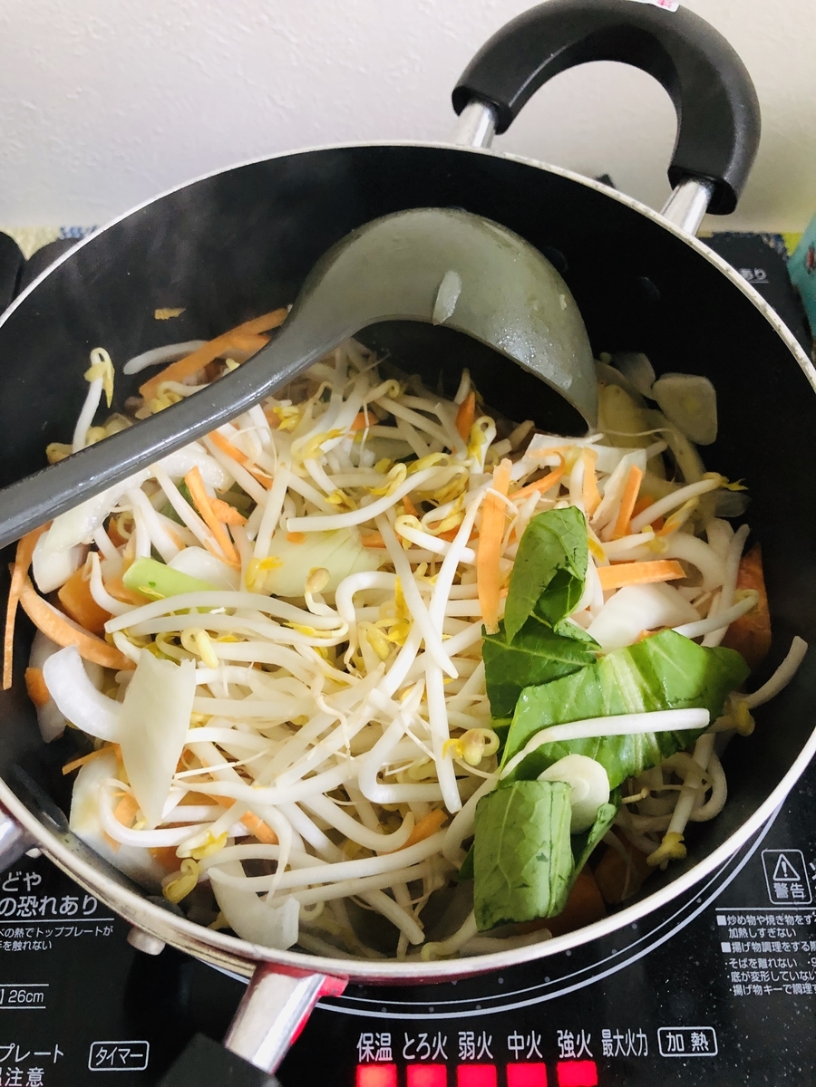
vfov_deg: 63.4
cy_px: 544
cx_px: 408
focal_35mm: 28
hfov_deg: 49.7
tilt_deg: -62.4
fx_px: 880
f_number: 1.8
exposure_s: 1/9
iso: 100
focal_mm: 4
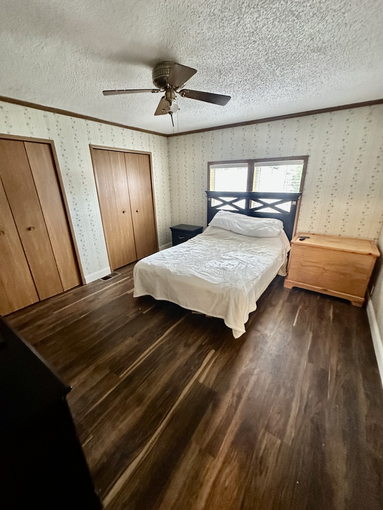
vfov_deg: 102.1
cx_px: 192
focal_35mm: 14
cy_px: 255
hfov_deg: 85.7
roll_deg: -0.4
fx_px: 207
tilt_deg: -19.7
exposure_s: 1/60
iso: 640
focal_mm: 2.22
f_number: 2.2
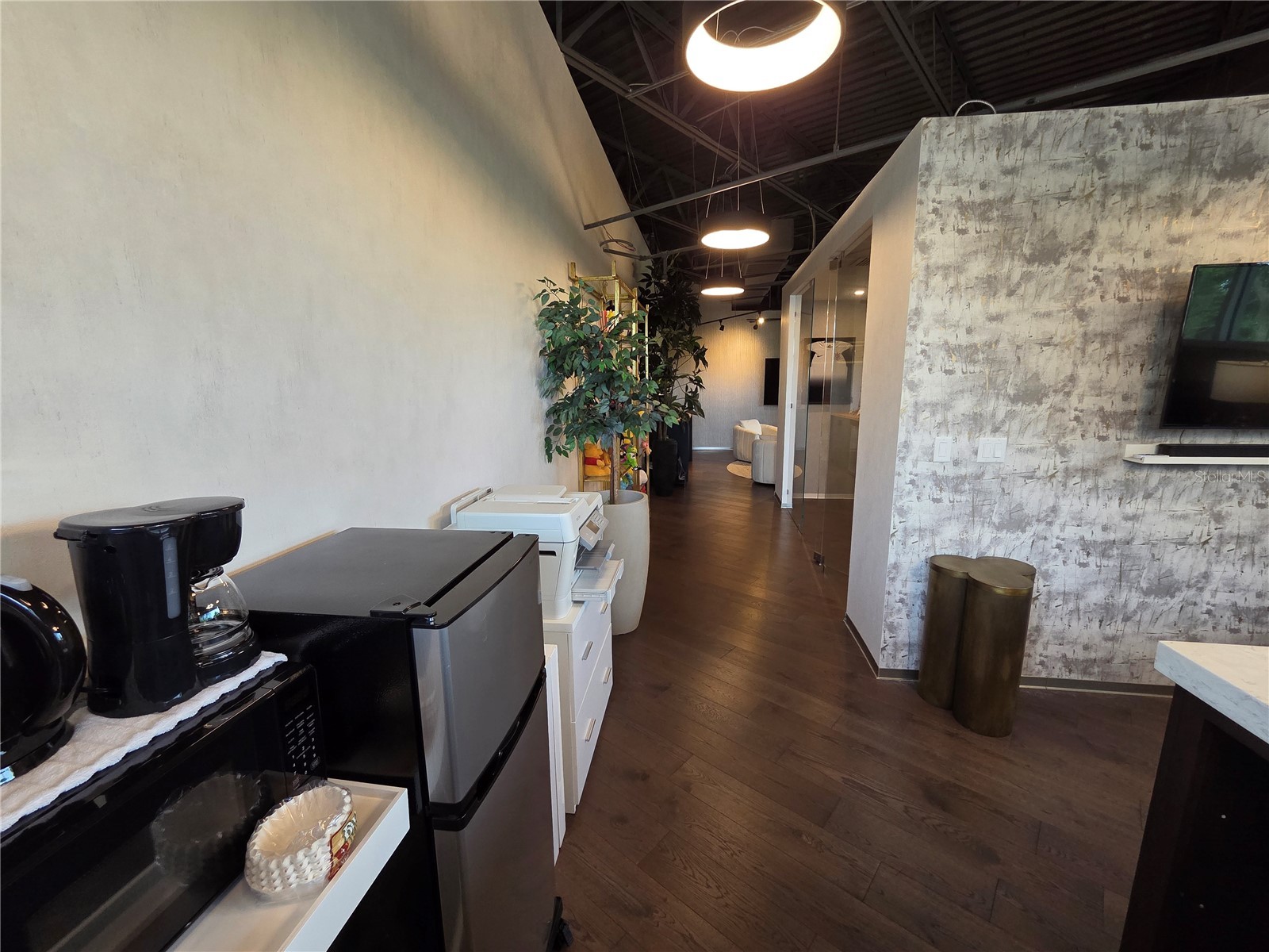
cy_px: 476
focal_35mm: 13
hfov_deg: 106.2
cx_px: 634
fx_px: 477
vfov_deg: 89.9
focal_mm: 2.2
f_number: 2.2
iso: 250
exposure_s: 1/60
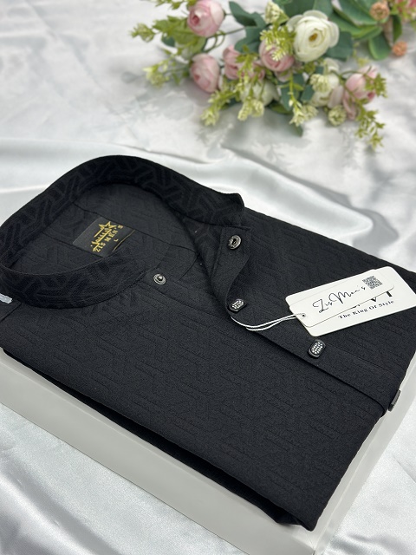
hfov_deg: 30.3
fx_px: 769
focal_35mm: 48
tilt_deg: -49.1
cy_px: 278
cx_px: 208
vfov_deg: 39.7
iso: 80
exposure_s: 1/144
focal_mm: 6.86
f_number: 1.78
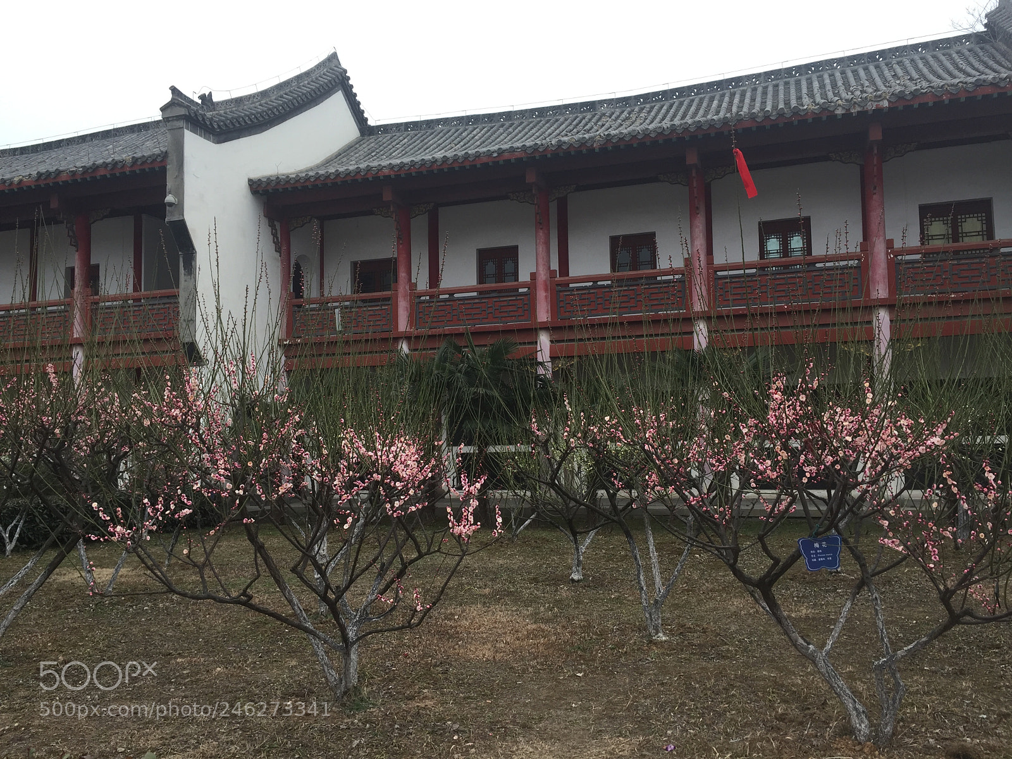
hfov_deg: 61.7
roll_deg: +0.5
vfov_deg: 48.2
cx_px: 506
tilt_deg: +4.2
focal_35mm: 29
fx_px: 848
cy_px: 380
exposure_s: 1/126
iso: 32
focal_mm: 4.15
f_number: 2.2
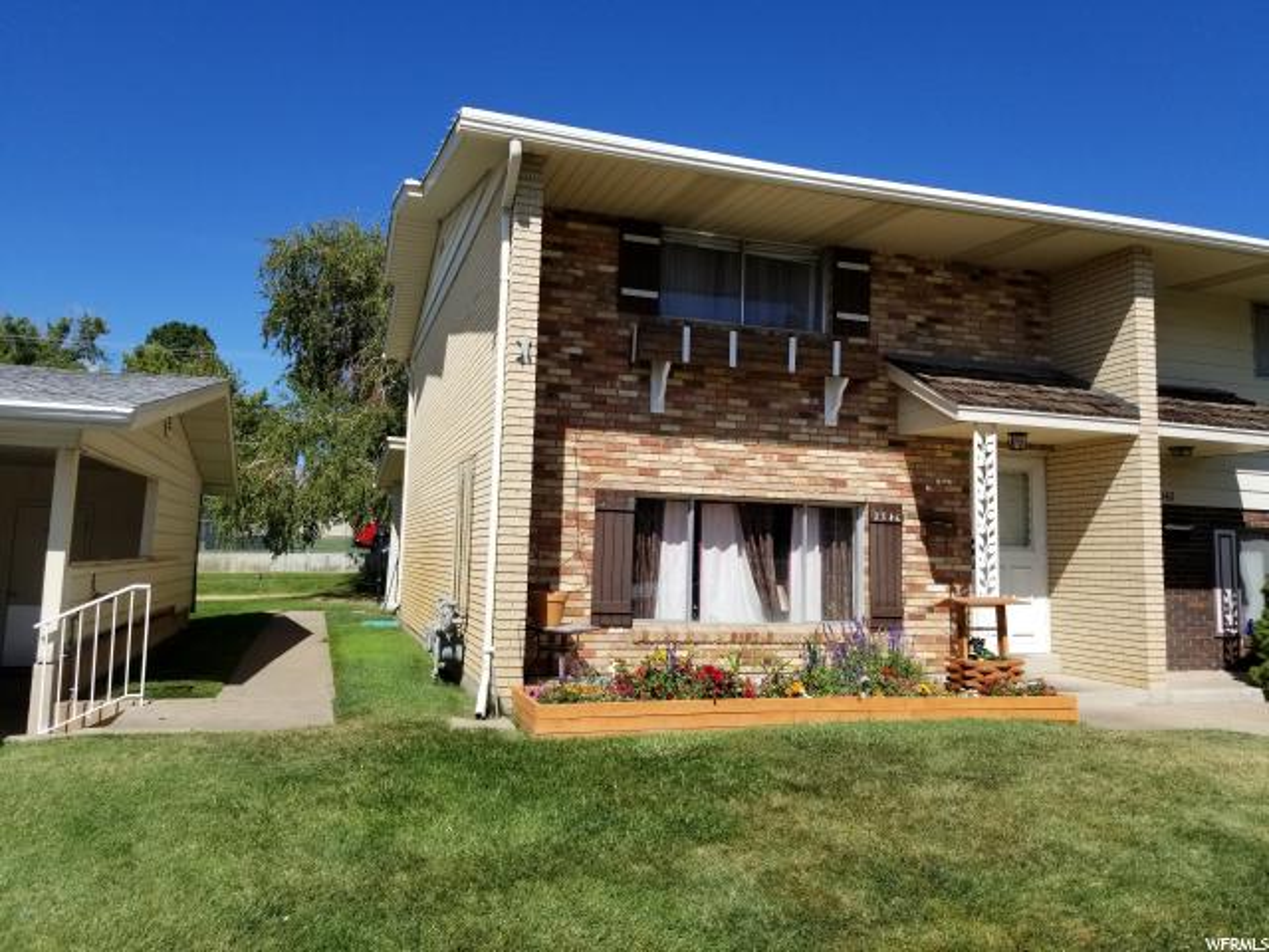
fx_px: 953
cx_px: 634
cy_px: 476
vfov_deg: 53.1
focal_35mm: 26
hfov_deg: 67.3
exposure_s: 1/3208
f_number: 1.7
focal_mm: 4.25
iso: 50
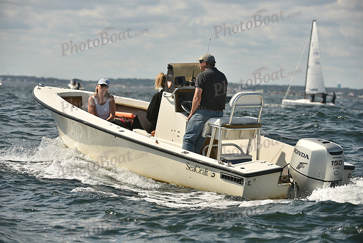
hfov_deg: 10.3
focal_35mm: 200
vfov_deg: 6.9
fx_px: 2017
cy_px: 122
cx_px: 182
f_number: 5.6
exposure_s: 1/2000
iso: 250
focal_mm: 200
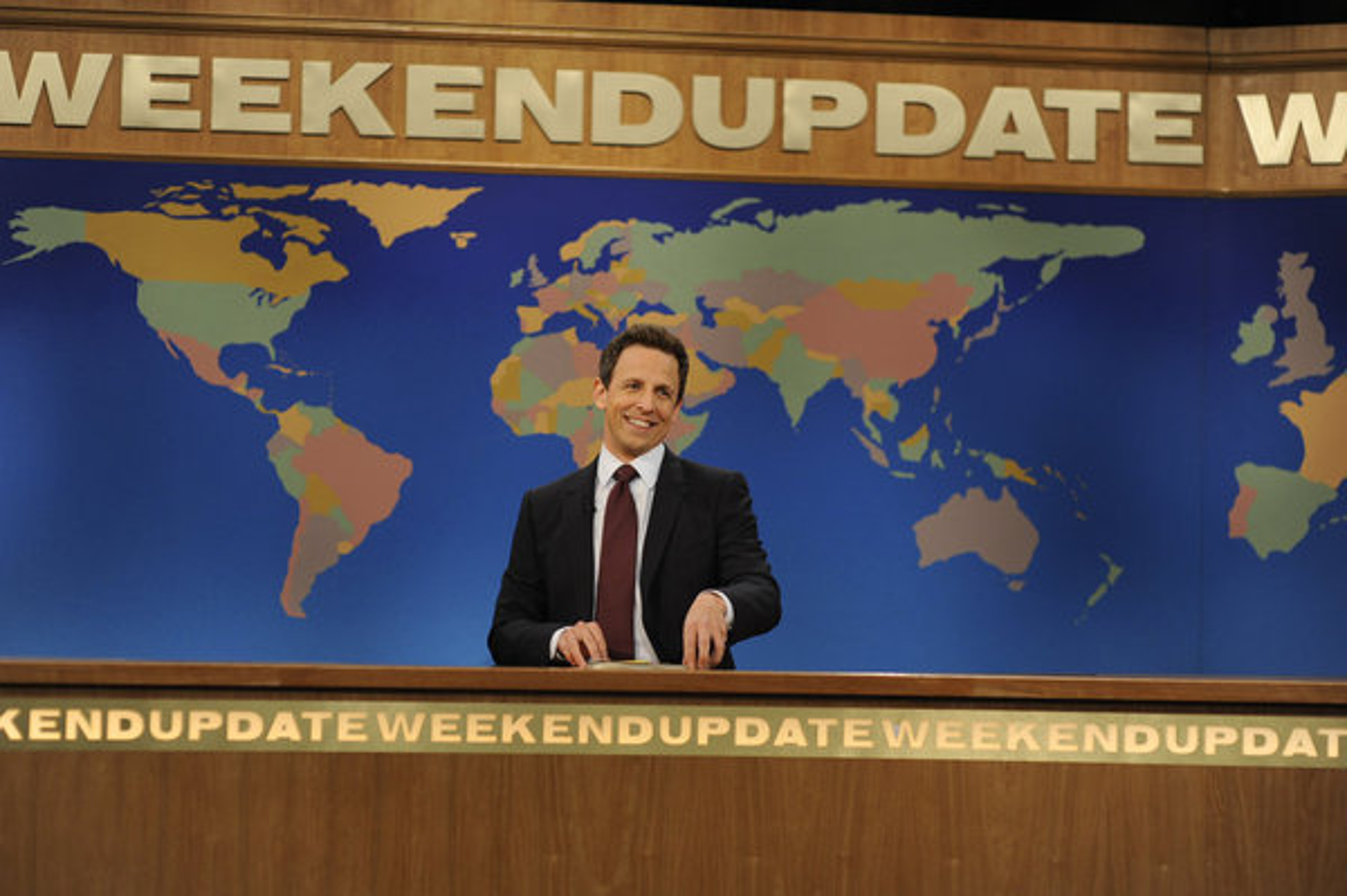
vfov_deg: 16.0
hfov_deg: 23.9
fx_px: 3178
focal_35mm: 85
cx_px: 674
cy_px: 448
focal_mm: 85
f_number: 3.2
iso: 800
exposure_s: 1/125
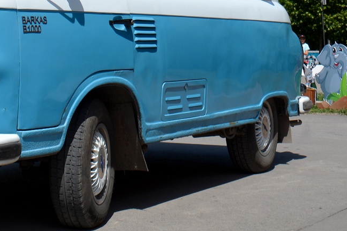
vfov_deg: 17.4
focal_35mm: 76
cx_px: 4
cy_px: -14
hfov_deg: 25.4
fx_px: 732
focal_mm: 22
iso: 100
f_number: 9
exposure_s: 1/320
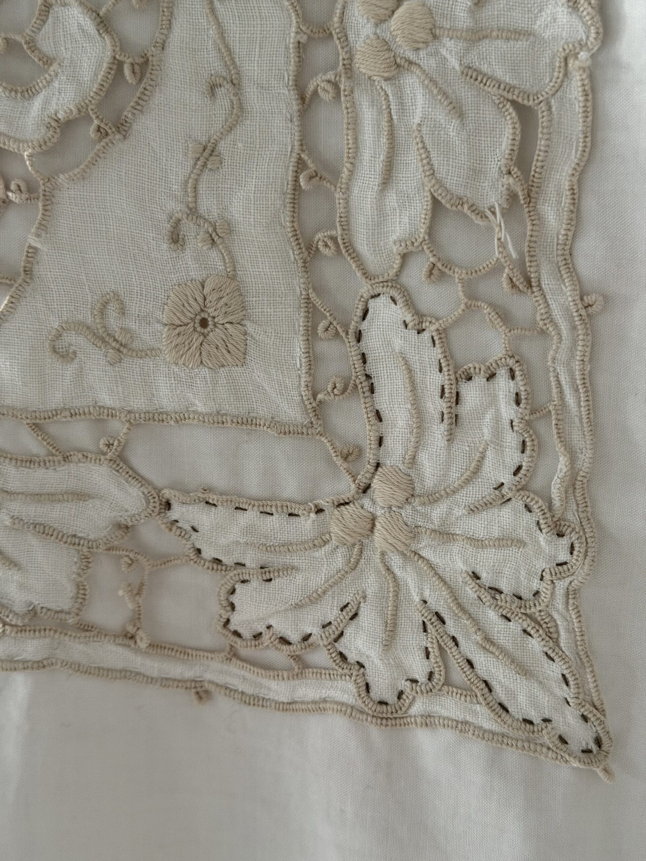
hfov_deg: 30.3
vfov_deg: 39.7
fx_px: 1194
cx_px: 323
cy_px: 430
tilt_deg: -10.1
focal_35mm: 48
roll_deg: +0.1
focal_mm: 6.76
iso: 250
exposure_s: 1/47
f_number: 1.78
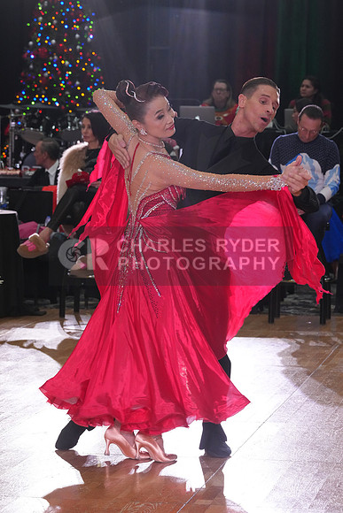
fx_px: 2085
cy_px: 256
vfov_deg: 14.1
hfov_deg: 9.4
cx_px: 172
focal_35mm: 146
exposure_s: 1/200
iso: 4000
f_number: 9
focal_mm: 146
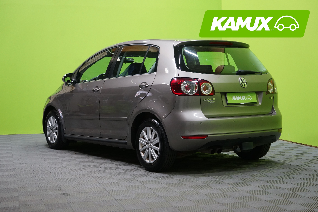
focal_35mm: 58
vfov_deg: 23.4
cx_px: 159
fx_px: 512
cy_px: 106
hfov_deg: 34.5
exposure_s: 1/200
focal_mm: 58
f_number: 4.5
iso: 2000
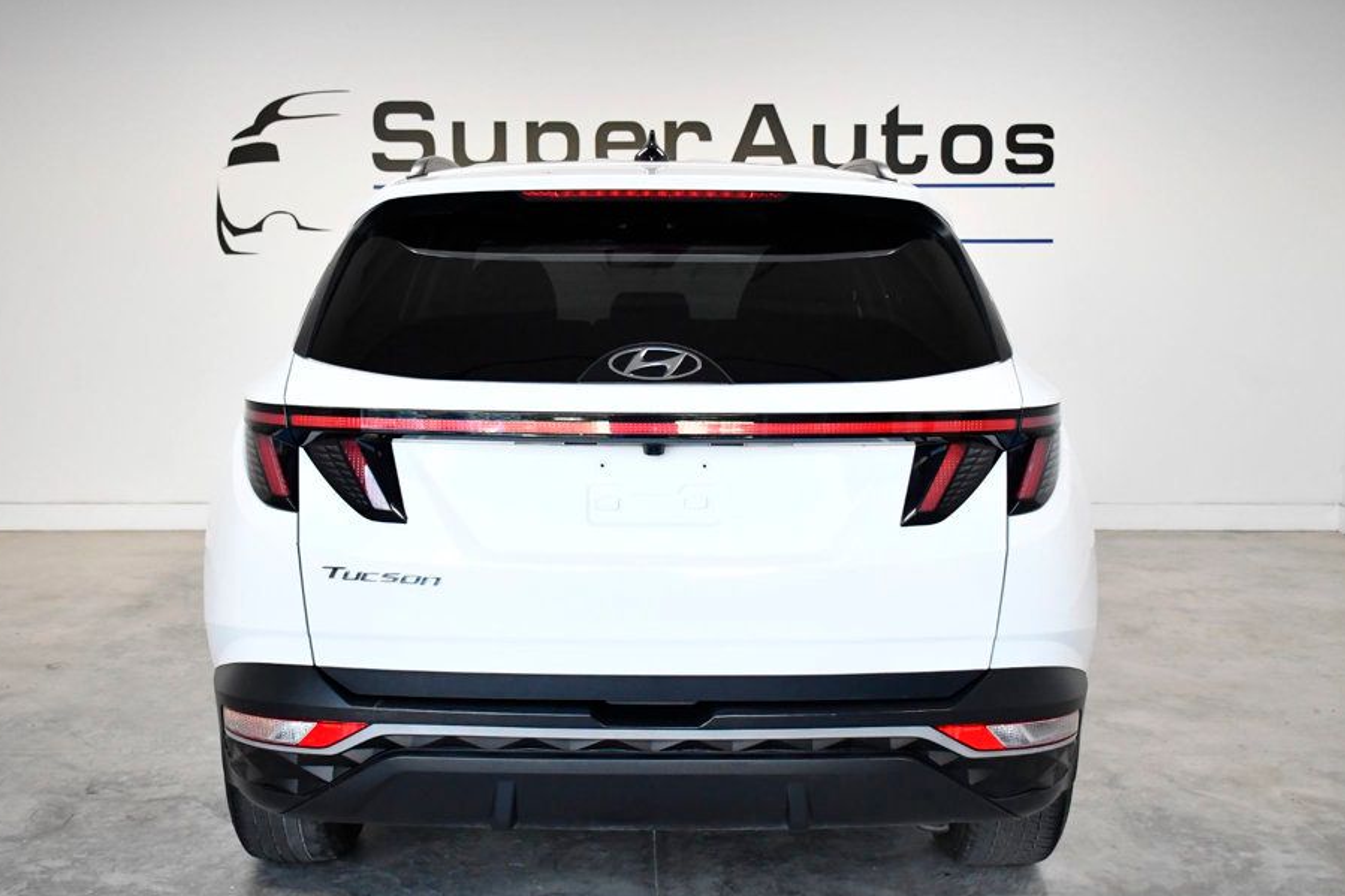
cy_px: 461
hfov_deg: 47.4
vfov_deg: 32.6
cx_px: 648
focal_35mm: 41
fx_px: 1531
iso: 2500
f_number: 4.5
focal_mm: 24
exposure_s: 1/1250
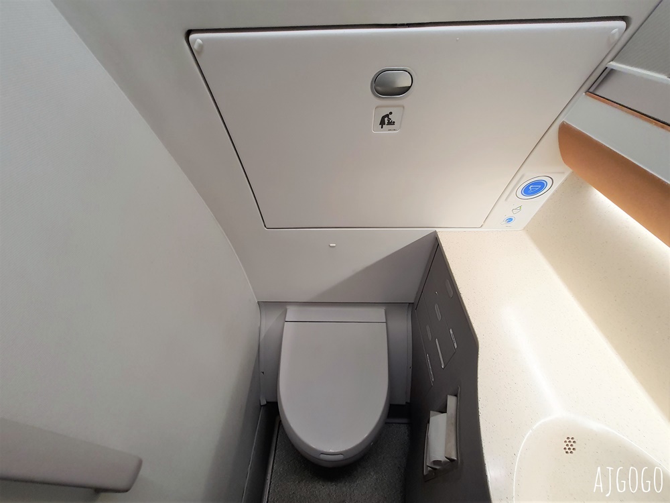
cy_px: 252
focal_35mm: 13
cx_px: 335
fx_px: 252
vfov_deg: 89.9
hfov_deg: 106.2
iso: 100
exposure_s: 1/60
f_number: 2.2
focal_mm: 1.74
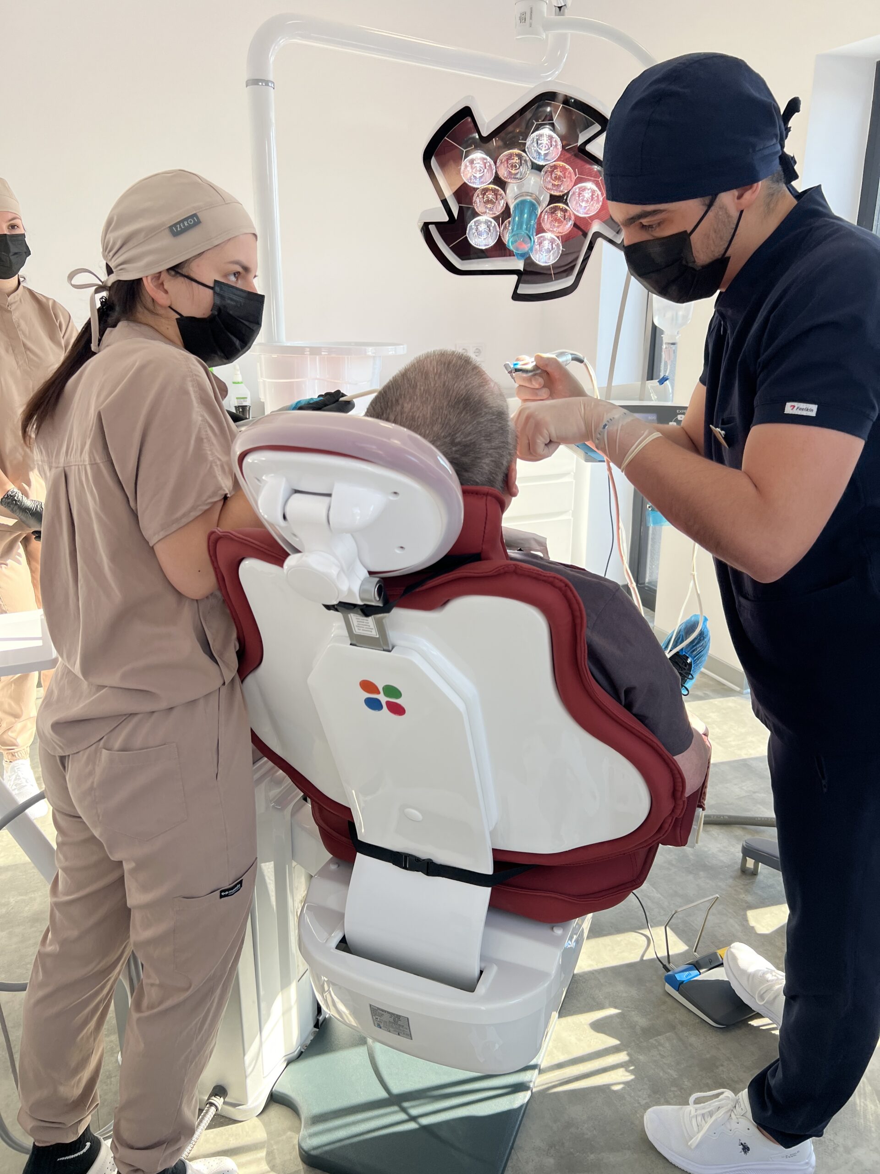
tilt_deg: -17.9
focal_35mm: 26
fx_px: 881
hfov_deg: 53.1
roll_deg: +0.0
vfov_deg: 67.3
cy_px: 587
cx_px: 440
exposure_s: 1/274
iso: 40
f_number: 1.5
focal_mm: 5.7
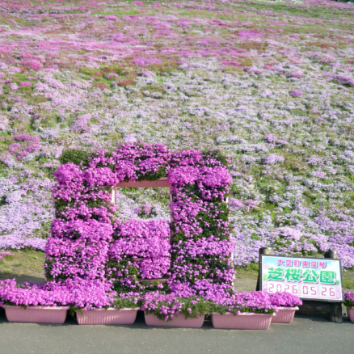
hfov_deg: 41.8
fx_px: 463
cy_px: 176
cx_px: 155
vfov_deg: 41.9
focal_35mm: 40
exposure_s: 1/640
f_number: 2.8
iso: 100
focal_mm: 5.5
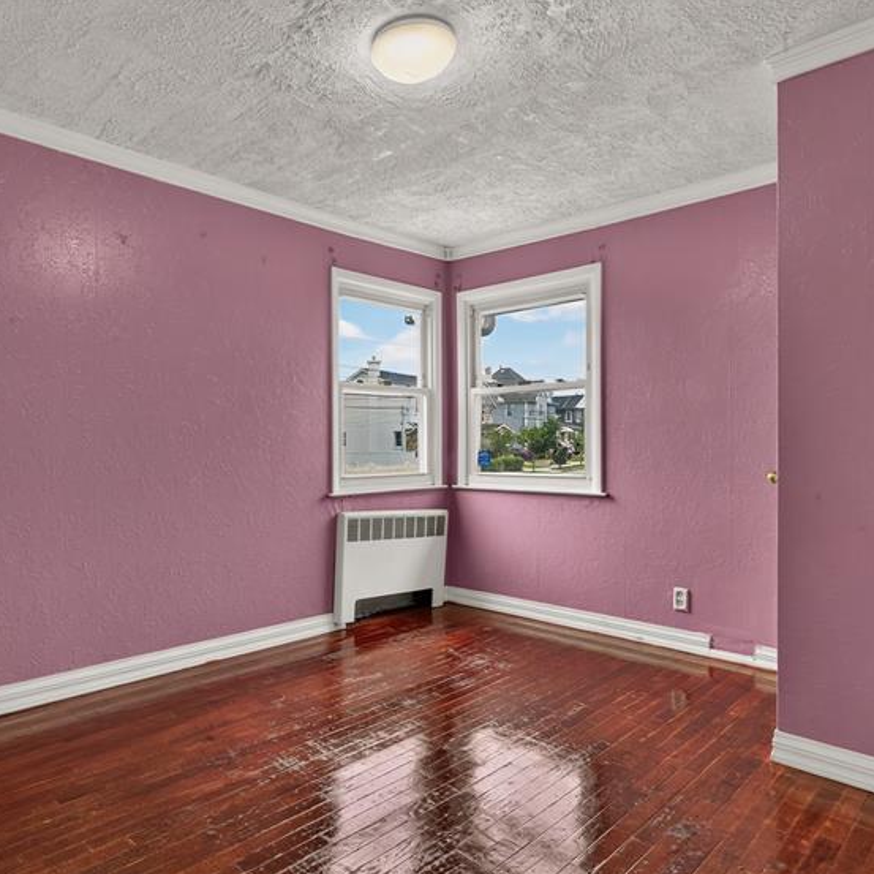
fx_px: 628
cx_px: 321
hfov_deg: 68.4
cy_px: 456
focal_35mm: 22
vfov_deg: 69.6
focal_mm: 14
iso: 500
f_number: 20
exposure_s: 1/3
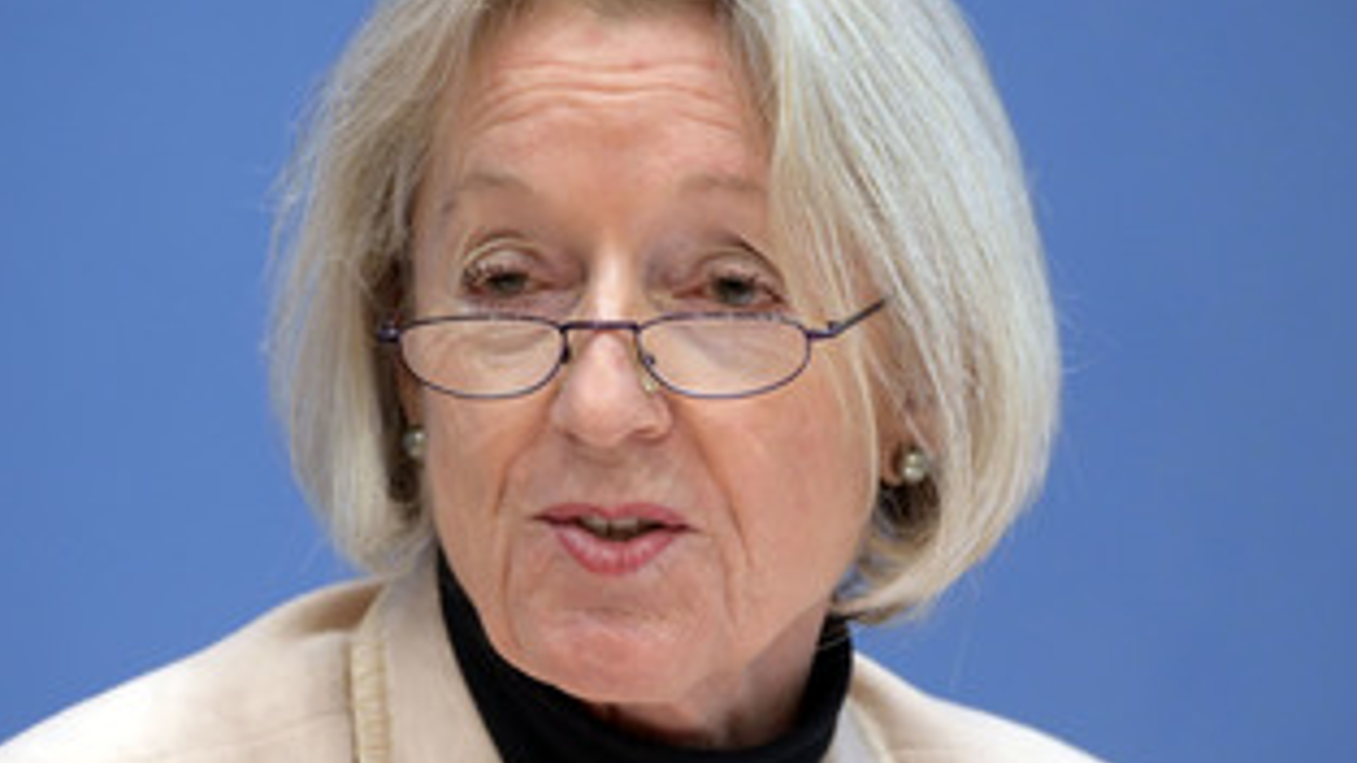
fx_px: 16263
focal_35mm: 452
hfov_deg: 4.8
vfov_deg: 2.7
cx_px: 644
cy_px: 390
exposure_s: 1/400
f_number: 5.6
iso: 5000
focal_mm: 300
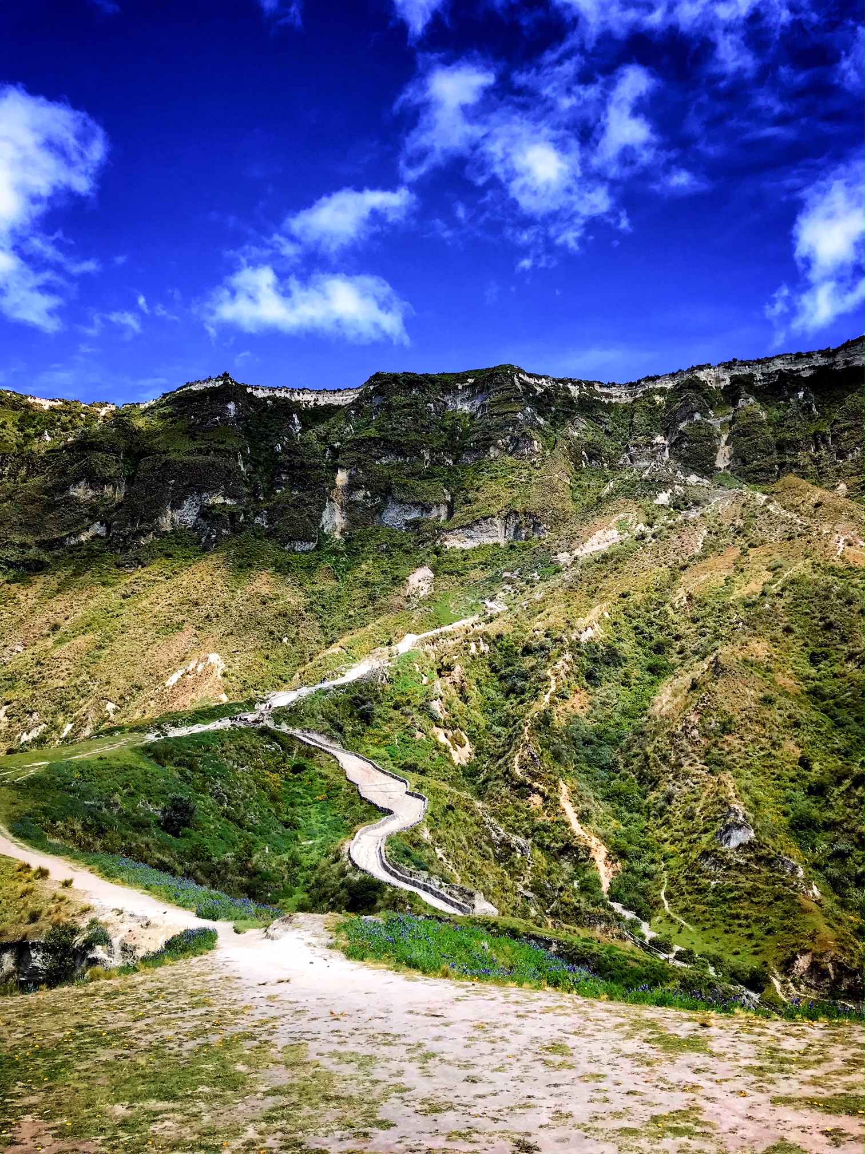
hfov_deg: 49.7
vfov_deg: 63.4
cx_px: 432
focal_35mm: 28
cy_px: 577
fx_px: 933
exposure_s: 1/1709
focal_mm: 3.99
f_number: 1.8
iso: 20
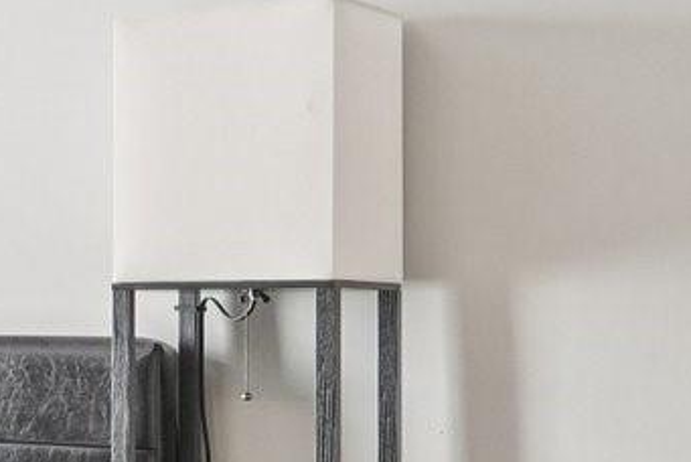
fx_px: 1729
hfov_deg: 13.9
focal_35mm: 90
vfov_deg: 15.1
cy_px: 374
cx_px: -1050
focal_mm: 10
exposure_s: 1/10
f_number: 8
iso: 400
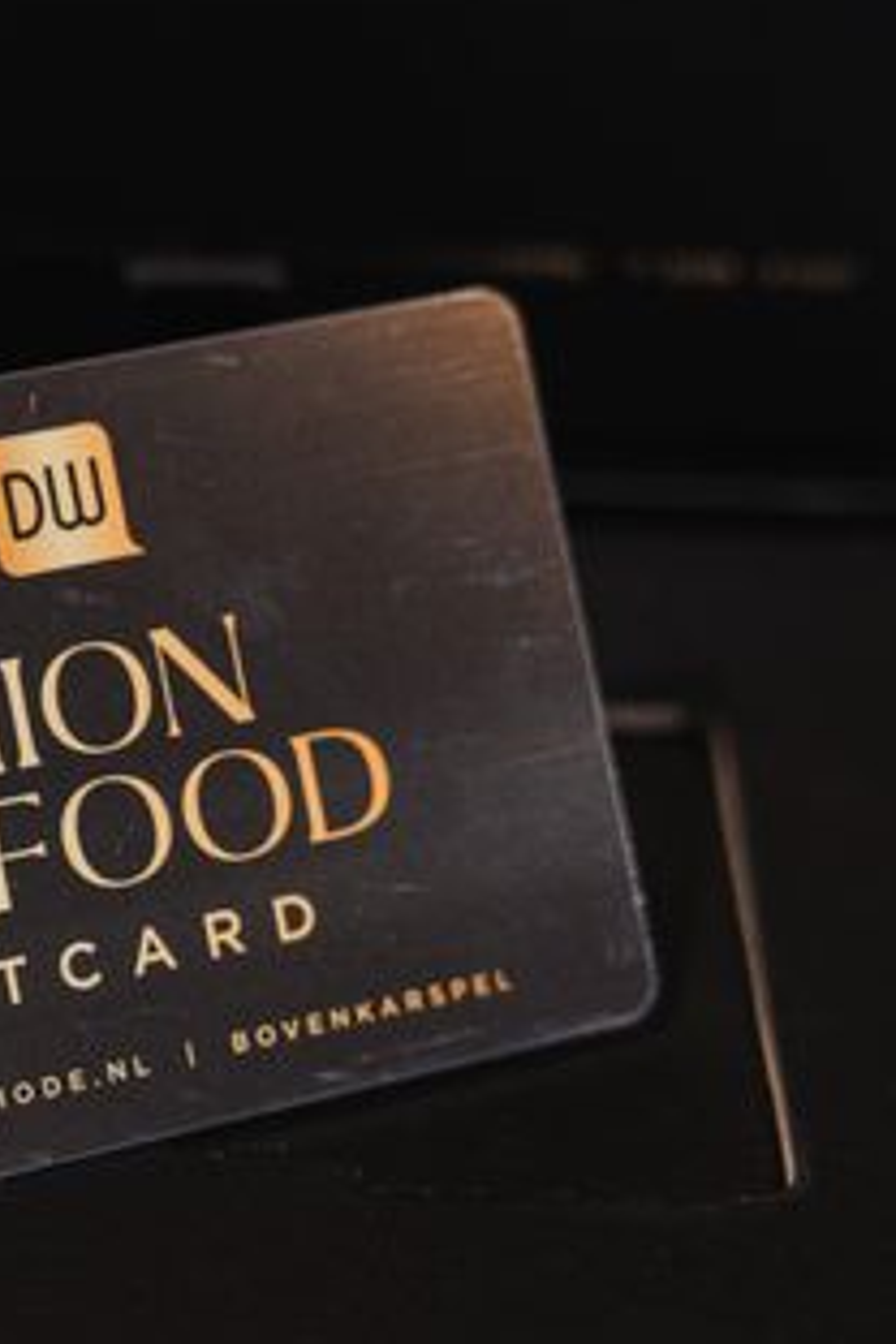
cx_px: 172
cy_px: 650
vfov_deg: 17.6
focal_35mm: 116
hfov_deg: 11.8
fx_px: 4330
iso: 640
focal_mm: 45.3
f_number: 3.2
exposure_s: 1/320
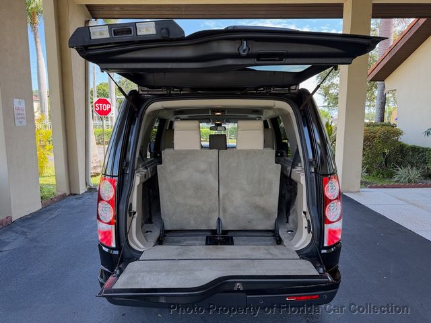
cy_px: 162
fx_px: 299
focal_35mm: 24
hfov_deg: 71.6
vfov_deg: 56.8
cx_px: 216
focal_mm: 6.76
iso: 80
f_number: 1.78
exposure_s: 1/288
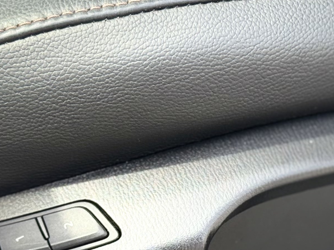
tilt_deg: -42.8
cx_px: 327
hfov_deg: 12.1
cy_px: 185
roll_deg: +4.4
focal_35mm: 161
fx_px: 1554
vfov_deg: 9.2
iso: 64
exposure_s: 1/739
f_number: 1.78
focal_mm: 6.76
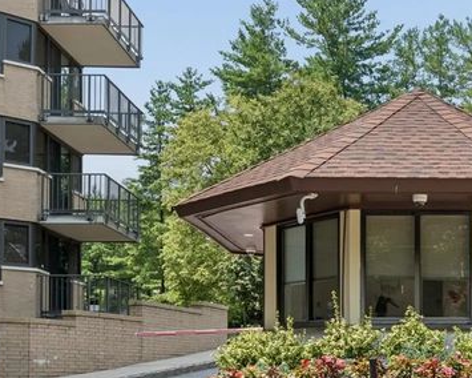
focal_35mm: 65
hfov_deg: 28.2
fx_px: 908
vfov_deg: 23.3
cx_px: 412
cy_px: 280
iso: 200
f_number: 11
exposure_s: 1/200
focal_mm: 24
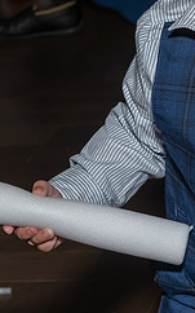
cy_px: 45
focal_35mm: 201
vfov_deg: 10.4
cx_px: 282
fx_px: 1711
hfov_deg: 6.4
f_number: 8
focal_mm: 45
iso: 1000
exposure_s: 1/250
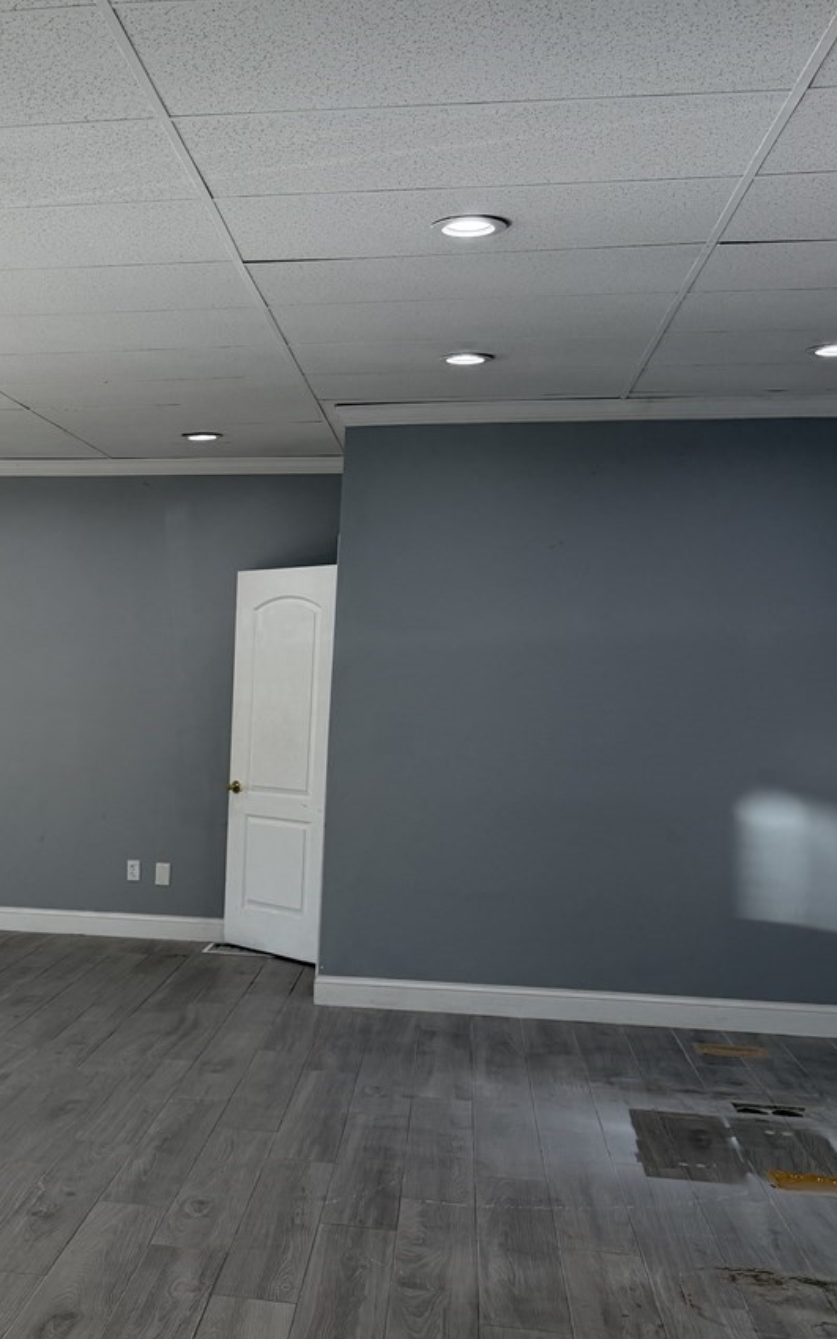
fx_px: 1678
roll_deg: -0.8
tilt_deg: -8.9
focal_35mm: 46
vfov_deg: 42.7
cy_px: 931
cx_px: 61
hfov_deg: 26.9
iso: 80
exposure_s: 1/218
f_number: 1.78
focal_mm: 6.76
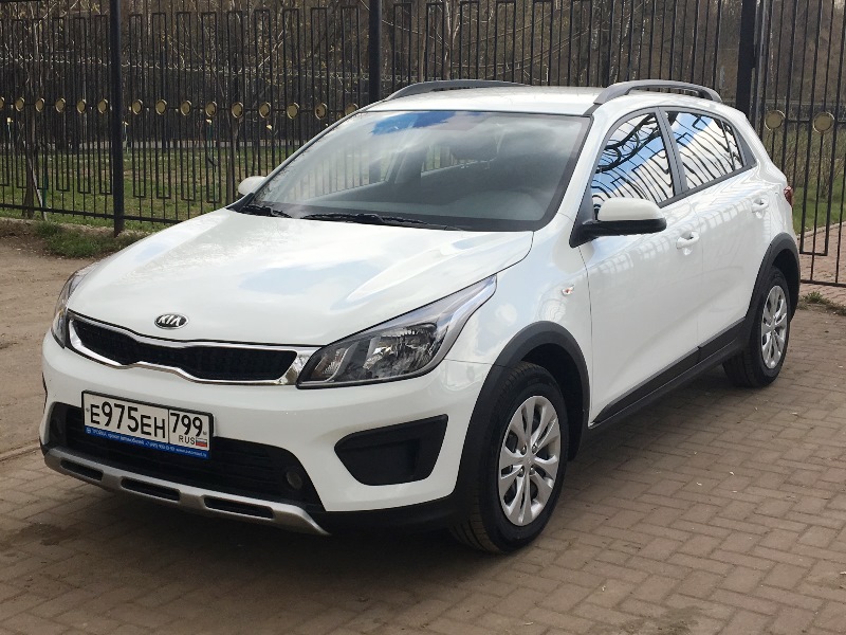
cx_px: 423
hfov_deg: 61.7
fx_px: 709
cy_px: 318
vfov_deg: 48.2
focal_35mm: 29
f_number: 2.2
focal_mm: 4.15
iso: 25
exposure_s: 1/557
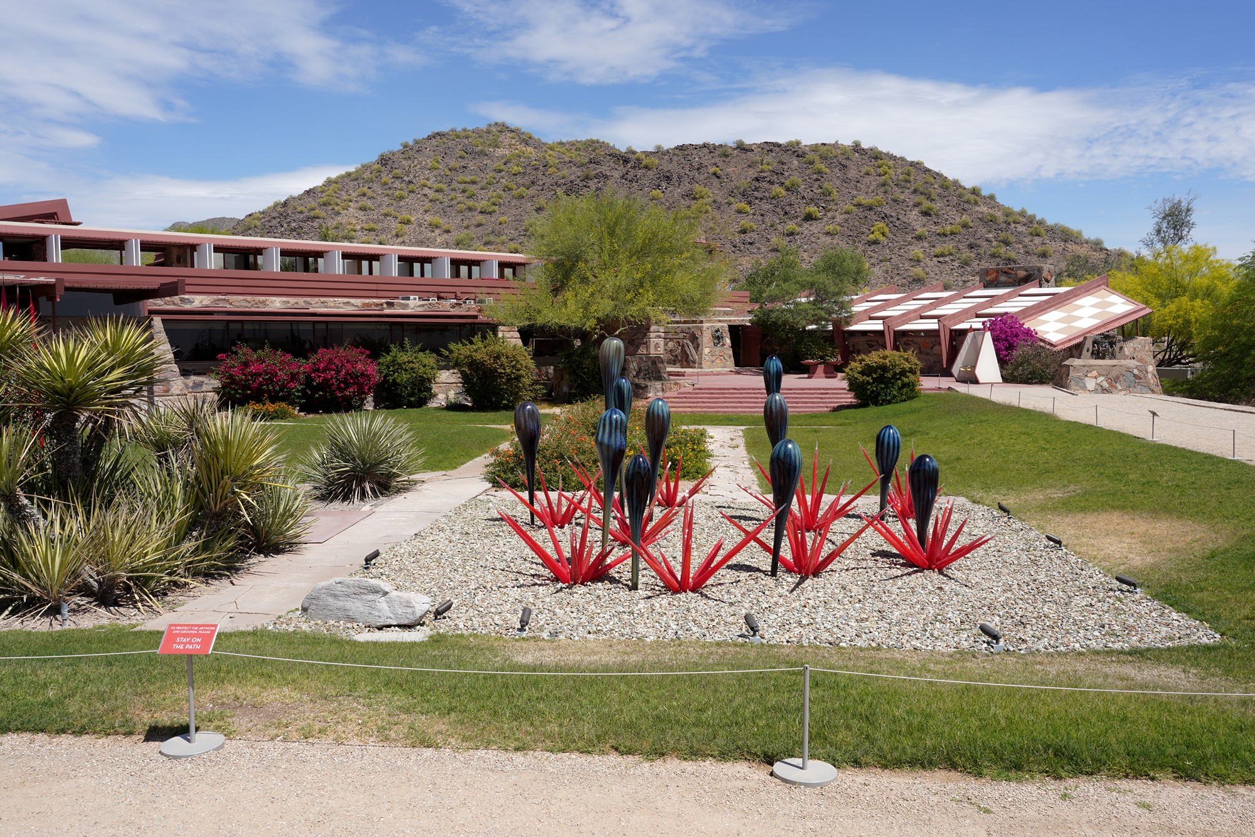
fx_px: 976
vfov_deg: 46.4
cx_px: 628
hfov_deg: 65.5
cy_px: 418
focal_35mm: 28
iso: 100
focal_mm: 28
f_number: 16
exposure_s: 1/100
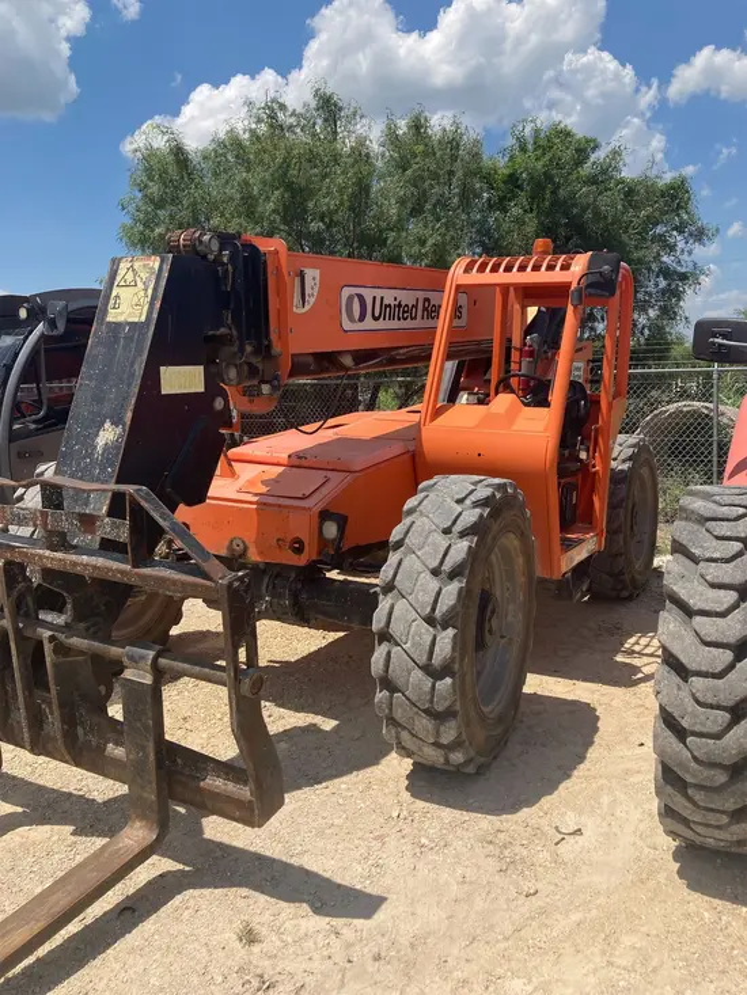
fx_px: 805
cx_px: 374
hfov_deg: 49.8
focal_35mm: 28
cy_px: 498
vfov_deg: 63.4
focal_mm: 3.99
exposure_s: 1/2558
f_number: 1.8
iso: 20
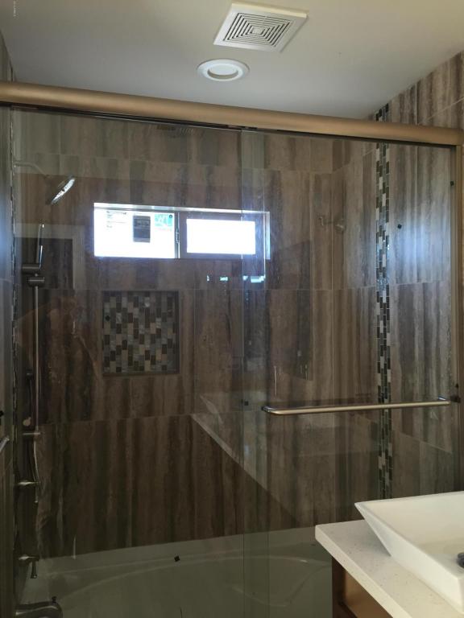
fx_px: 518
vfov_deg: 61.7
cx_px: 232
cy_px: 309
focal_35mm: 29
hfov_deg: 48.2
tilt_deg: +1.2
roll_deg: +0.4
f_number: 2.2
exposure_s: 1/30
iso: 64
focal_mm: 4.15
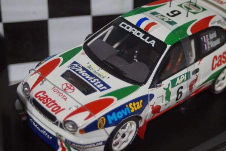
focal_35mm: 82
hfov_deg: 24.6
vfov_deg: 16.6
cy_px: 76
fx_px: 518
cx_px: 113
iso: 2000
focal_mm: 55
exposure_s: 1/160
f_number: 5
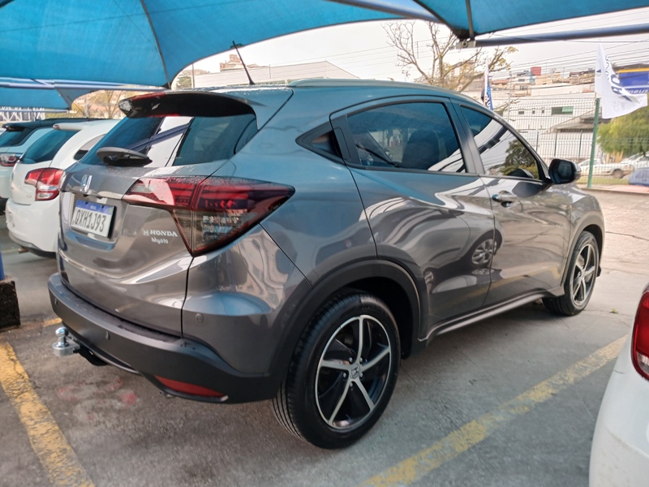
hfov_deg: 67.3
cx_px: 324
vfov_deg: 53.1
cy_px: 244
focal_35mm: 26
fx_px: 487
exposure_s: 1/60
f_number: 1.8
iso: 50
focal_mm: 3.98
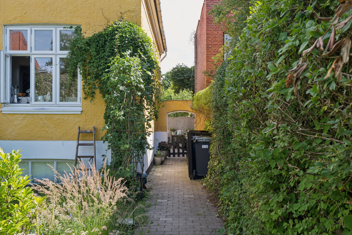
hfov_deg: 53.1
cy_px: 118
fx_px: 352
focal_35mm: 36
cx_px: 176
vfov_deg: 36.9
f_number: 9
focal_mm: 24
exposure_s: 1/125
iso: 160
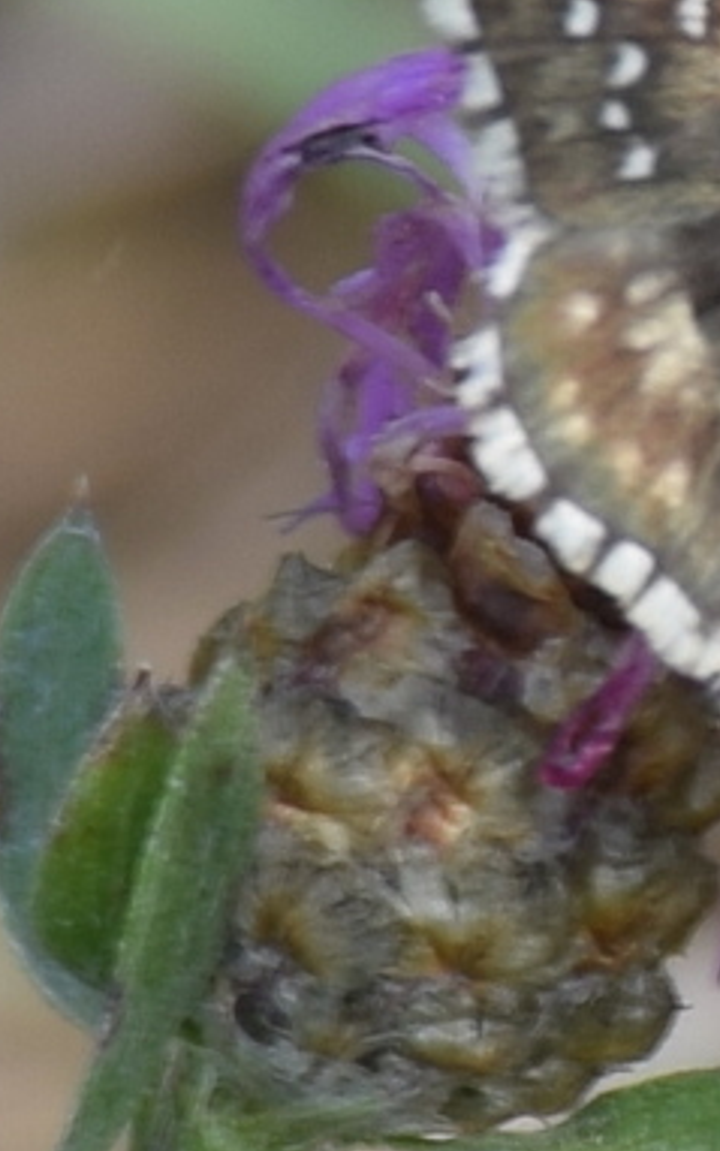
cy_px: 319
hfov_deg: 2.4
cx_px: 963
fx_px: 16815
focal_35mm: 536
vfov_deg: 3.9
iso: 100
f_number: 6.3
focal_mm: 140
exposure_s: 1/160
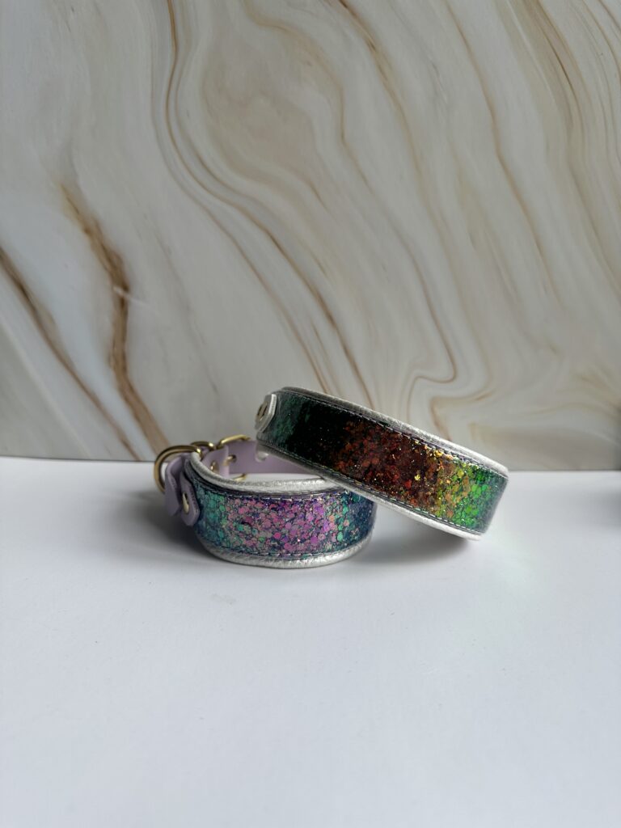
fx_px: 574
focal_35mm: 24
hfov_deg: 56.8
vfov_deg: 71.6
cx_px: 310
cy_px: 414
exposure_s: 1/122
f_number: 1.78
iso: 64
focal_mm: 6.86
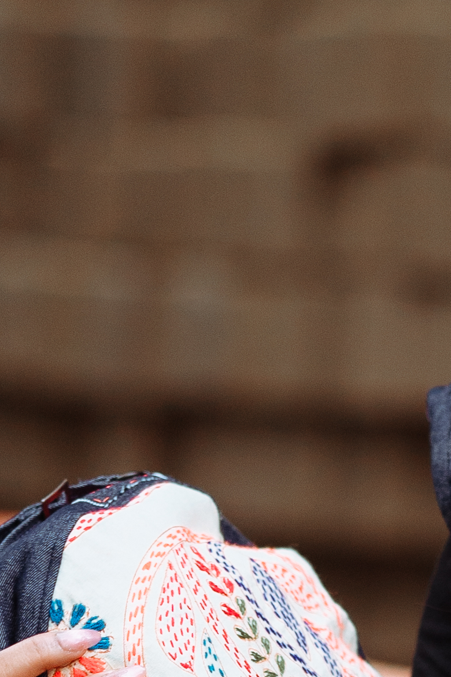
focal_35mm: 436
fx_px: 8193
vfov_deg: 4.7
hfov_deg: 3.1
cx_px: 900
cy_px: 841
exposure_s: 1/200
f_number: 1.4
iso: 250
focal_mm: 85
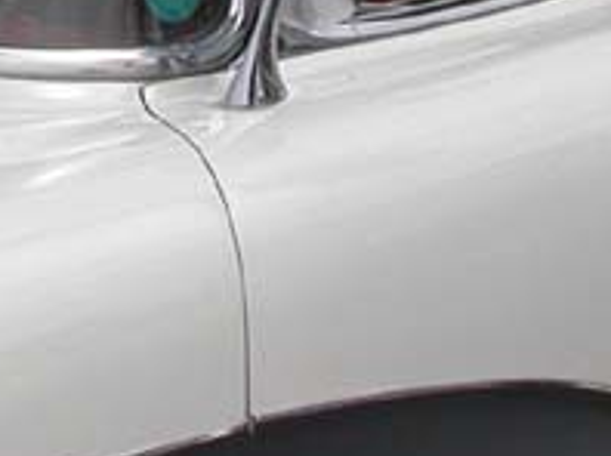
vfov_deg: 7.4
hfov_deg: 9.9
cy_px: -191
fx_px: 3473
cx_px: -151
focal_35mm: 197
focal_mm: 7.85
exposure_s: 1/537
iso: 100
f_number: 7.5
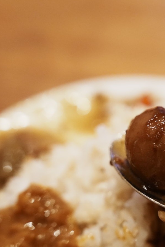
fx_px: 570
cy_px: 140
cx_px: 141
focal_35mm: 83
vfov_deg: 24.4
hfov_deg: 16.3
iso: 4000
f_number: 3.5
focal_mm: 46
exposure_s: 1/200
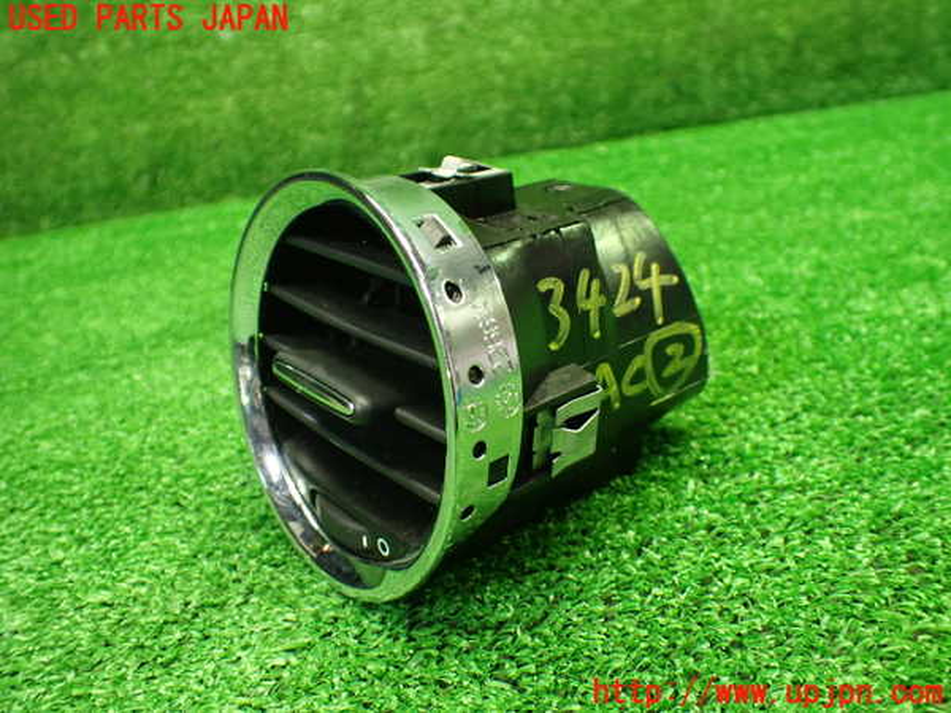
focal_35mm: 30
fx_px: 824
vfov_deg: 46.8
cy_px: 356
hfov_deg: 60.0
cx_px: 476
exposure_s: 1/100
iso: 800
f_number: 2.3
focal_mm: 5.4
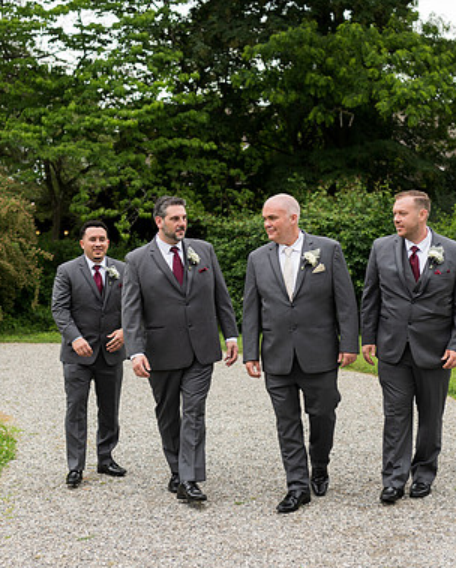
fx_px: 1112
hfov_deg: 23.2
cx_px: 242
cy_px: 288
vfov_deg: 28.7
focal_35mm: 66
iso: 110
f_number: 2.8
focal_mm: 46
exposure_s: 1/500
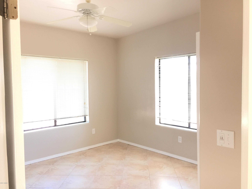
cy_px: 94
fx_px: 211
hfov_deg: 61.7
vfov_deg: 48.2
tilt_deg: -2.4
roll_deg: +0.1
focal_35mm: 29
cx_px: 126
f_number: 2.2
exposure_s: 1/30
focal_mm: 4.15
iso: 50
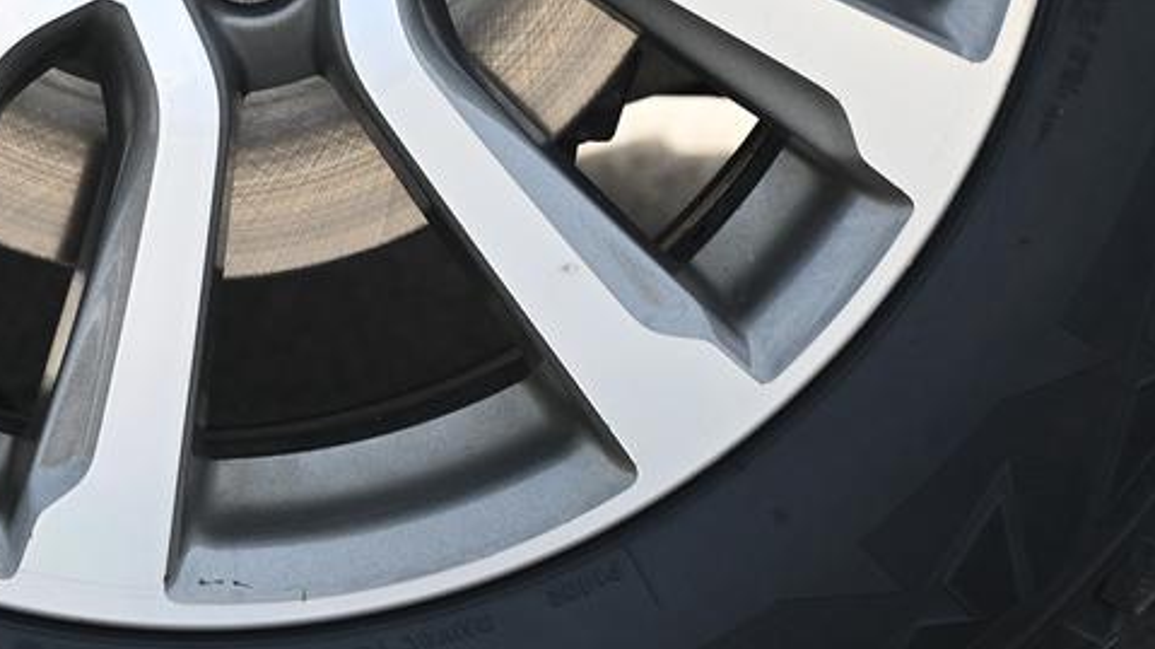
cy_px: -291
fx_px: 6000
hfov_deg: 10.9
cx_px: 118
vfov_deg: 6.1
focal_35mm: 196
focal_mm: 70
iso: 200
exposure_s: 1/250
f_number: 5.6
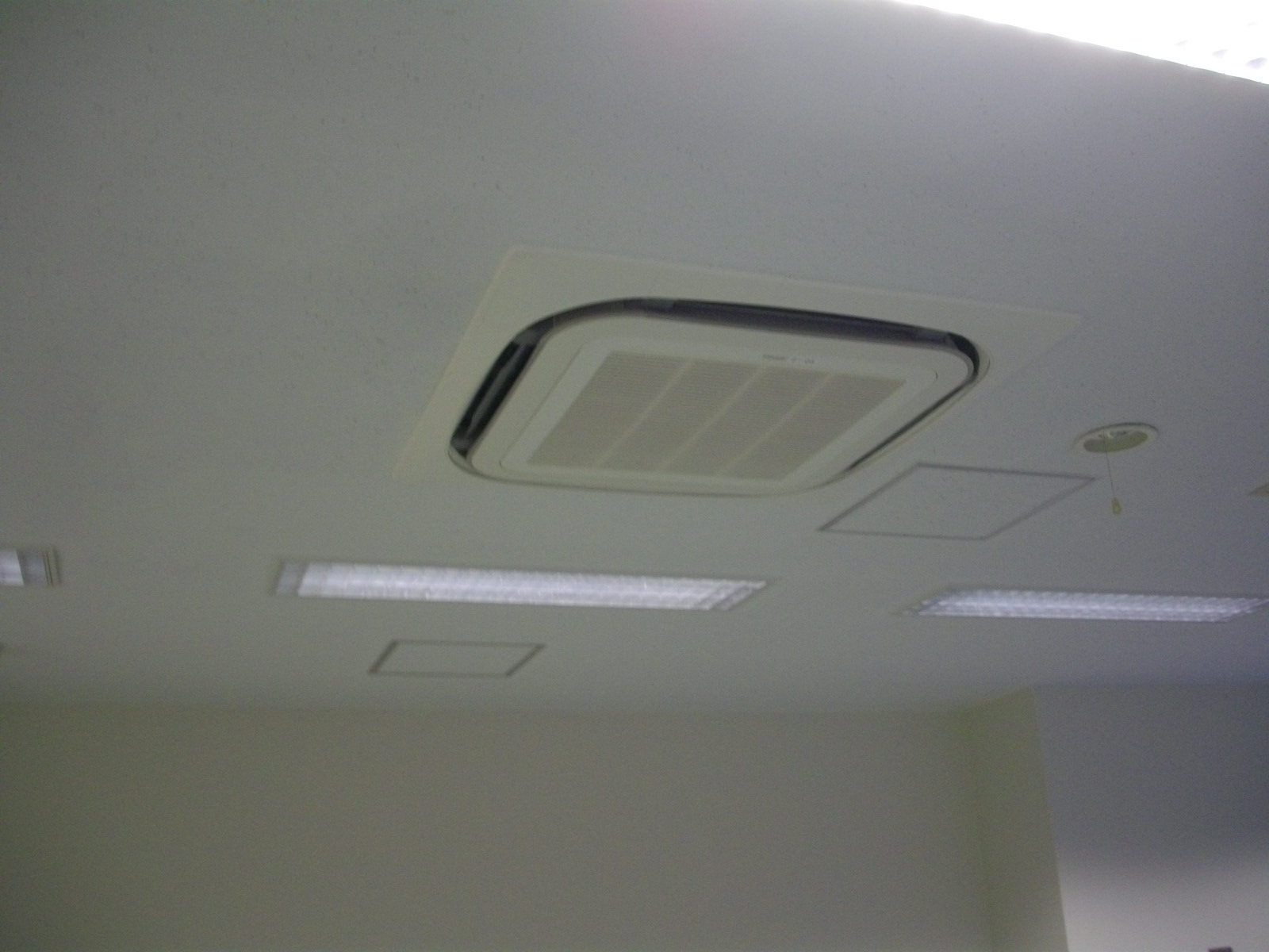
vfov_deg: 38.7
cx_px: 634
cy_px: 476
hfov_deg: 50.1
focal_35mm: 37
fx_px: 1356
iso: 200
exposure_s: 1/80
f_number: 2.8
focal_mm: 6.2
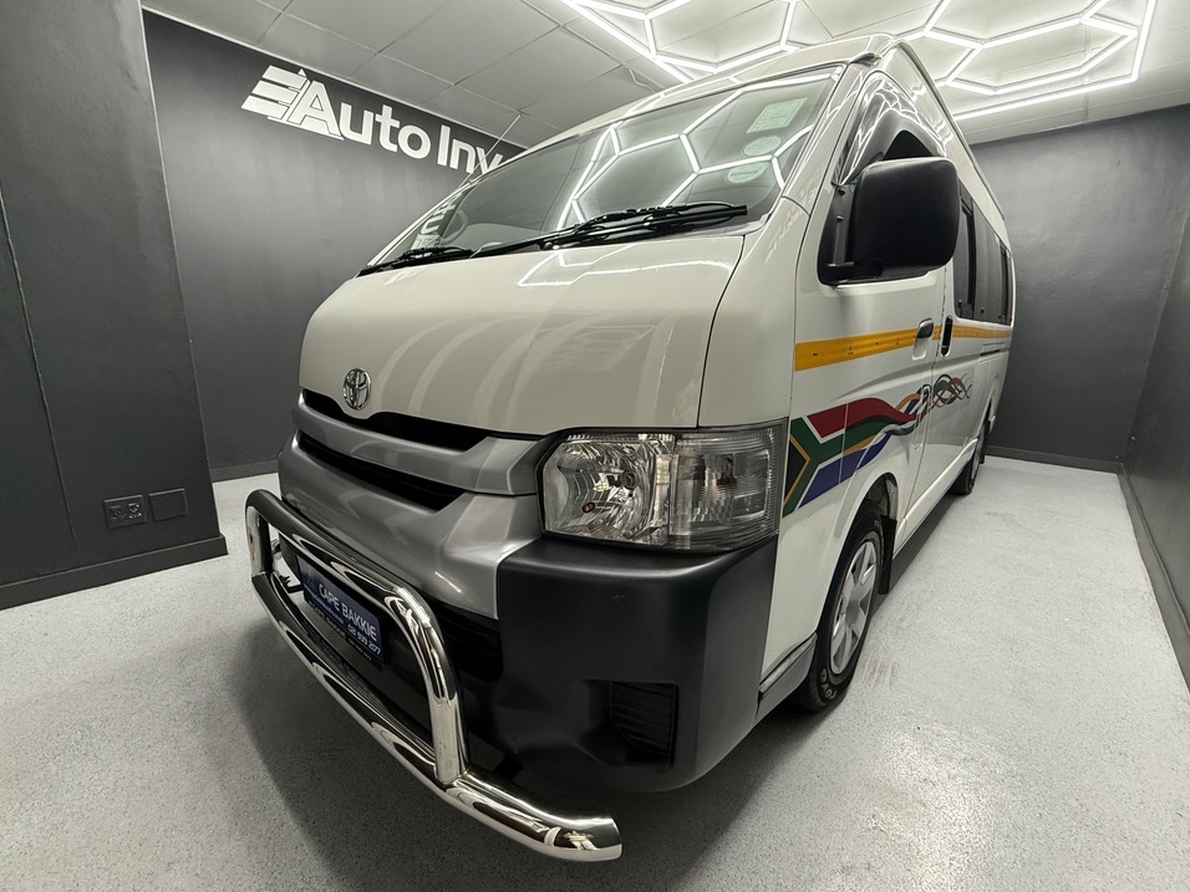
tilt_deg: -12.3
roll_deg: -1.2
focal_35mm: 15
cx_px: 590
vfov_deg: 81.7
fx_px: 516
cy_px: 452
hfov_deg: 98.2
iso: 320
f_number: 2.2
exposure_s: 1/99
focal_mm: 2.22
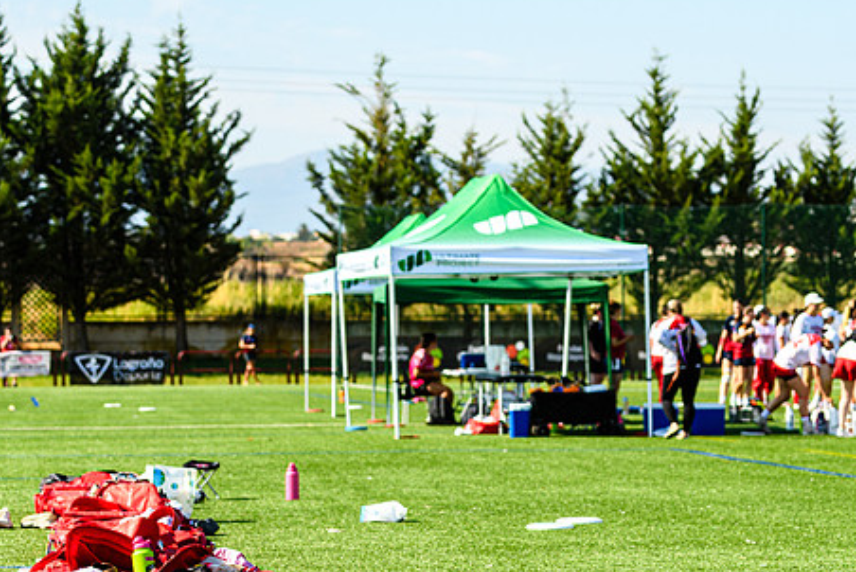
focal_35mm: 145
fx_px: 3450
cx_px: 470
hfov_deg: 14.1
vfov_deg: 9.5
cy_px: 342
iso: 200
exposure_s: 1/1600
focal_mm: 70
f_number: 4
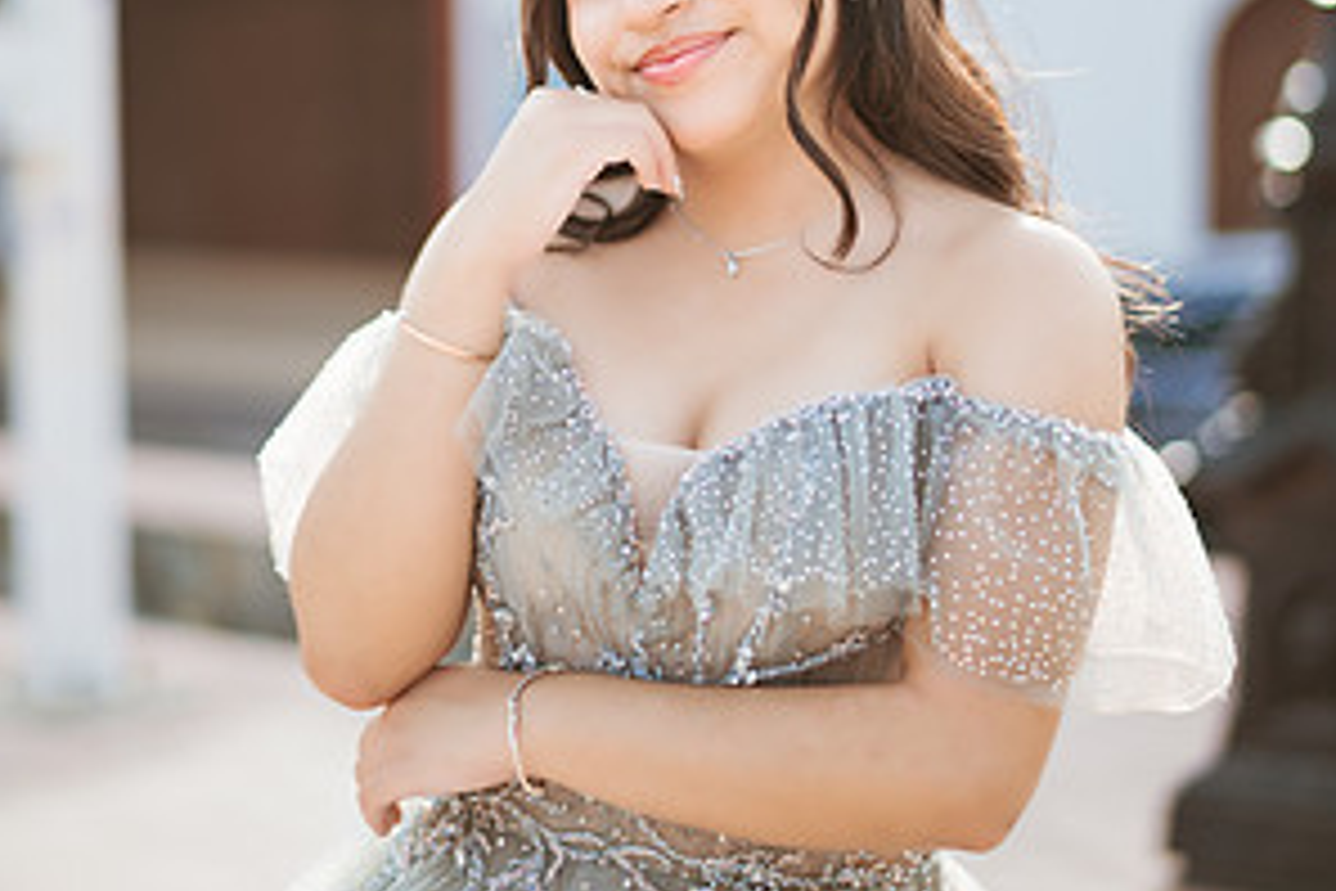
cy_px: 108
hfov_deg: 23.1
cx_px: 670
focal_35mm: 88
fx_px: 3266
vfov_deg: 15.4
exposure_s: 1/2500
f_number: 1.4
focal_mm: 58
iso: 100
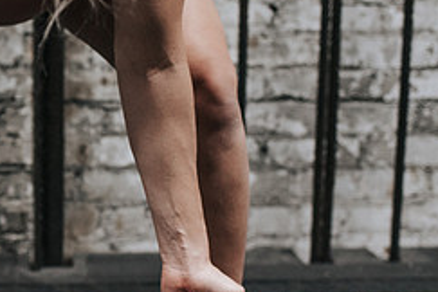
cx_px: -1
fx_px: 1058
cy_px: 177
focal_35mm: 87
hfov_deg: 22.5
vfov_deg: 15.7
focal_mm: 35
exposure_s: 1/250
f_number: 3.2
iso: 800
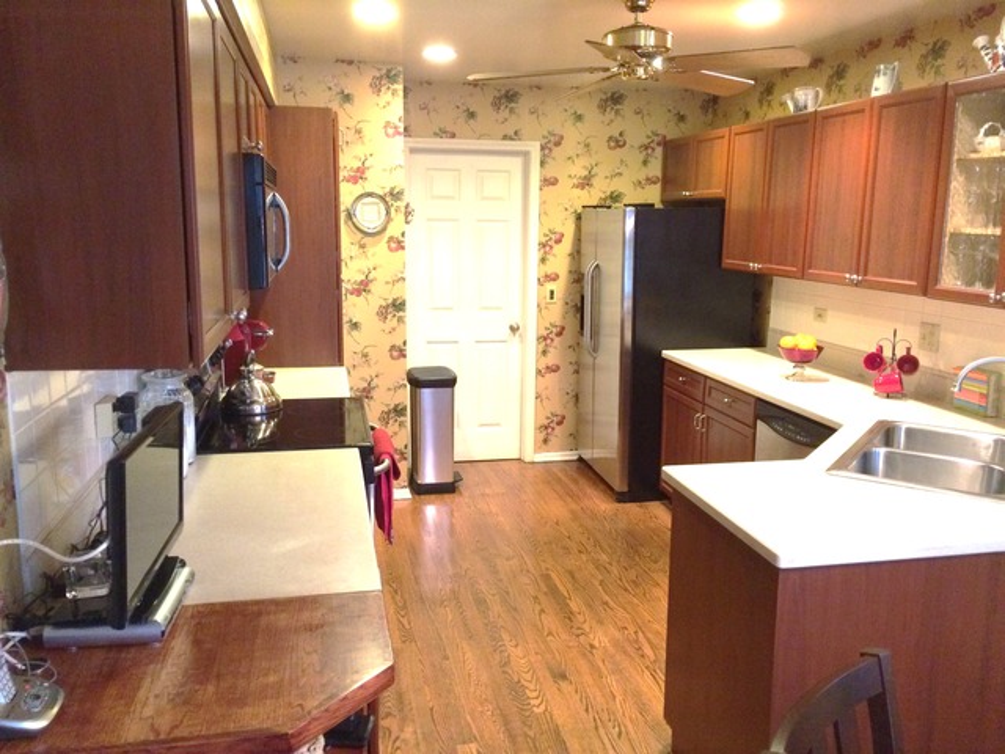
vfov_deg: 48.2
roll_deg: -0.1
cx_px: 502
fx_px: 842
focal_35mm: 29
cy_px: 377
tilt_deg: -11.8
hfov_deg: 61.7
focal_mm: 4.15
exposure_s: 1/30
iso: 320
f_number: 2.2
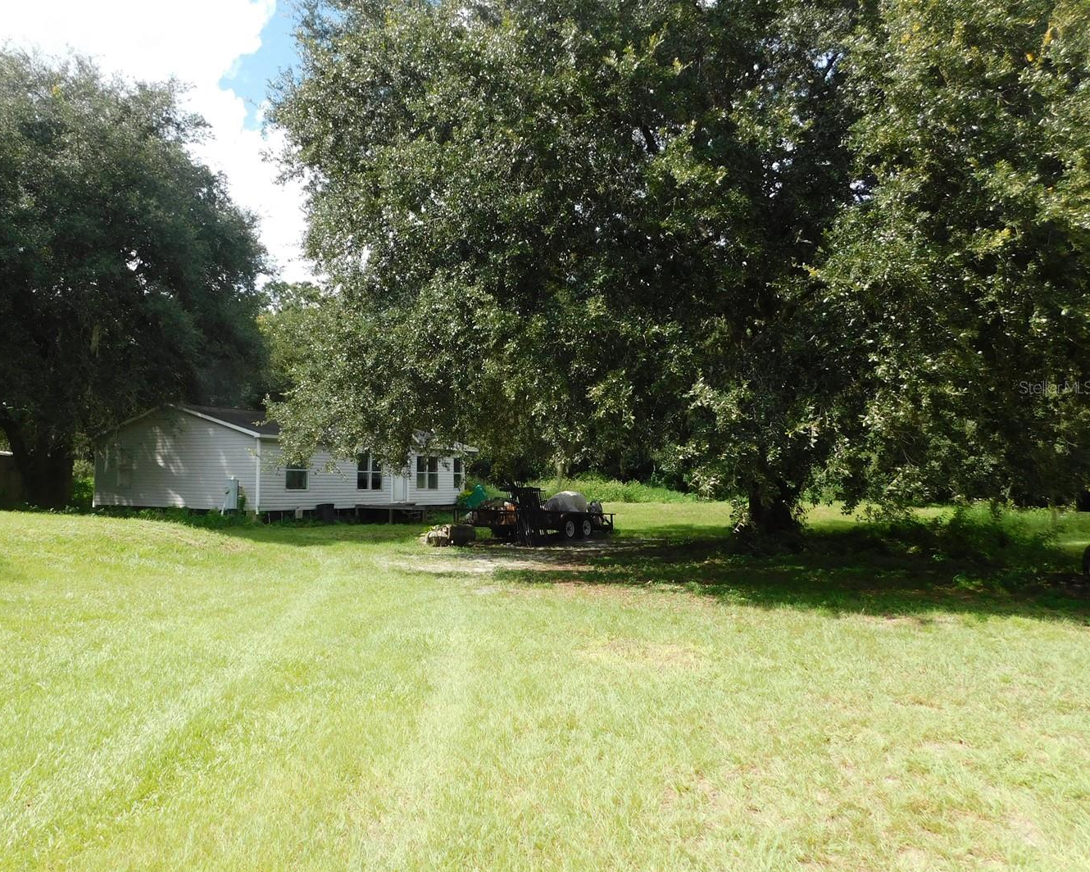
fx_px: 871
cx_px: 441
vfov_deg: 53.1
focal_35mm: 27
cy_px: 387
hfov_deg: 63.5
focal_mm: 4
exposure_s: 1/800
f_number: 3
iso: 125
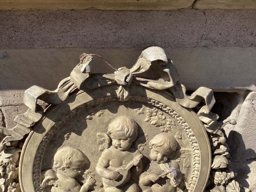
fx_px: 229
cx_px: 128
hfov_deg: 58.4
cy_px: 96
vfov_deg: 45.4
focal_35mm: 31
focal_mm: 3.3
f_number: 2.4
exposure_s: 1/994
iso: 25
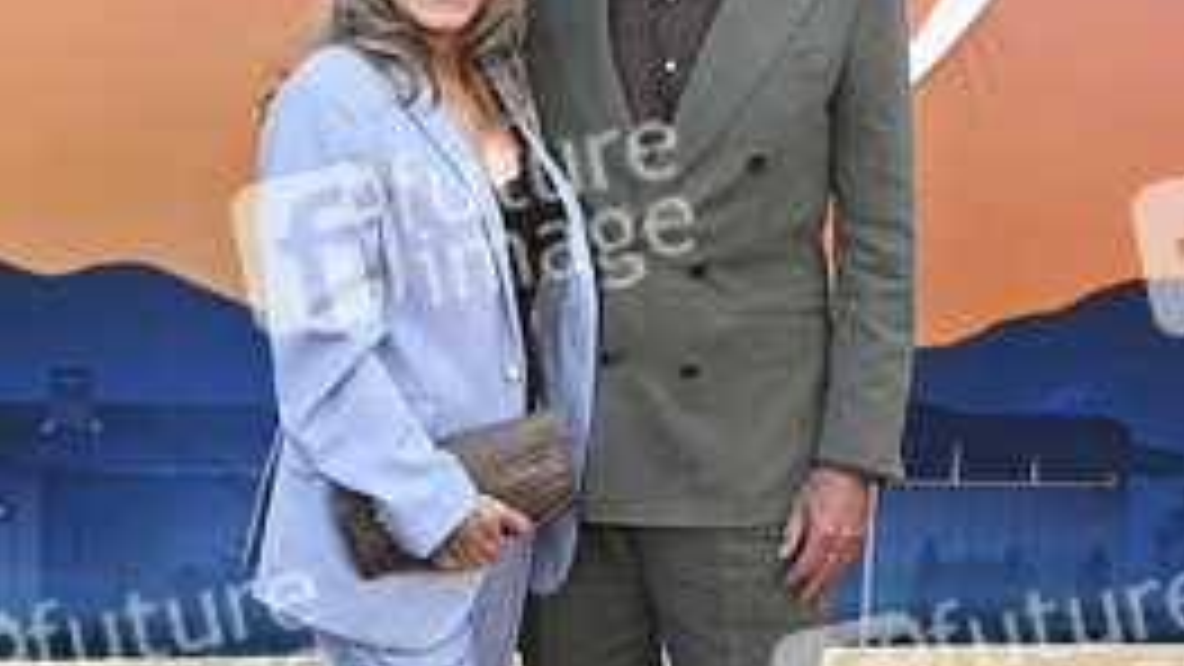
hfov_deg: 27.2
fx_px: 2449
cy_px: 454
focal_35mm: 78
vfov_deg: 15.5
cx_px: 594
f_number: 7.1
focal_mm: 49
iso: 800
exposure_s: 1/320
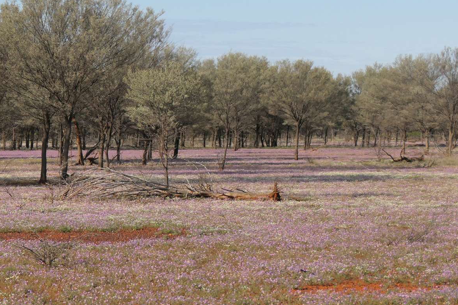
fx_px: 1984
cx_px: 130
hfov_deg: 13.1
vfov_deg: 8.8
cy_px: 185
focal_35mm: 156
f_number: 5
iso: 400
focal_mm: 34.7
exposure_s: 1/500
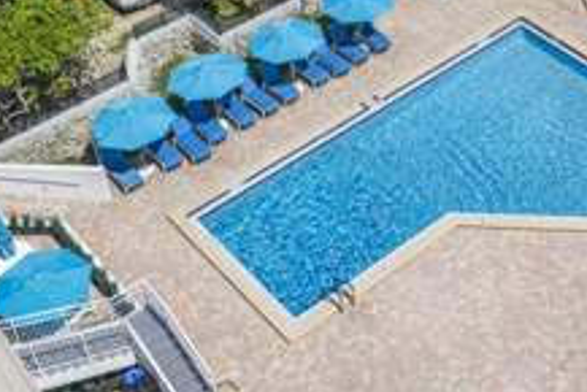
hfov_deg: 31.9
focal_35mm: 62
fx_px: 1012
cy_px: 97
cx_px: 417
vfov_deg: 21.7
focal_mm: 14.45
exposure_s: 1/1250
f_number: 2.8
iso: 100
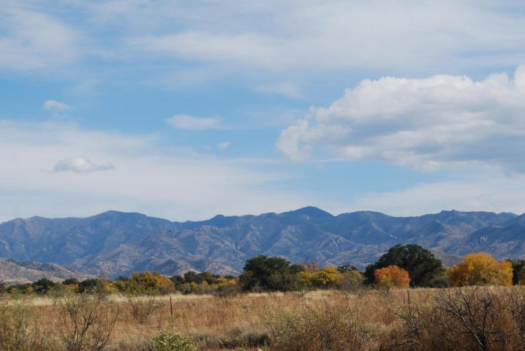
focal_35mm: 101
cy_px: 195
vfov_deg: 13.6
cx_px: 303
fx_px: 1469
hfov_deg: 20.2
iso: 100
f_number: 8
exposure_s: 1/250
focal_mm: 55
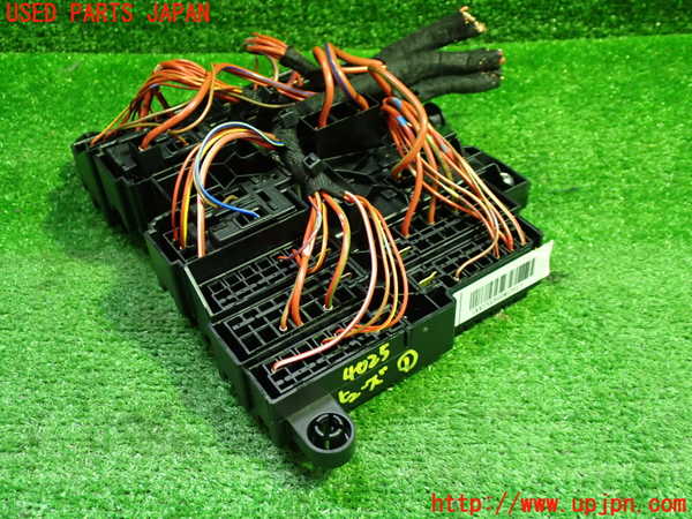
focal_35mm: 41
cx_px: 346
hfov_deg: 45.8
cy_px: 260
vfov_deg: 35.1
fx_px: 820
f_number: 2.8
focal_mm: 7.31
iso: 800
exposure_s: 1/40
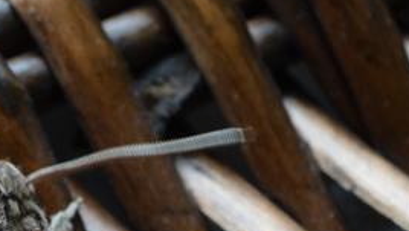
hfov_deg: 11.7
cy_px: 352
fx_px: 1964
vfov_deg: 6.6
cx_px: -66
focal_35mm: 181
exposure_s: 1/60
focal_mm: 32
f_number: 8
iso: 400
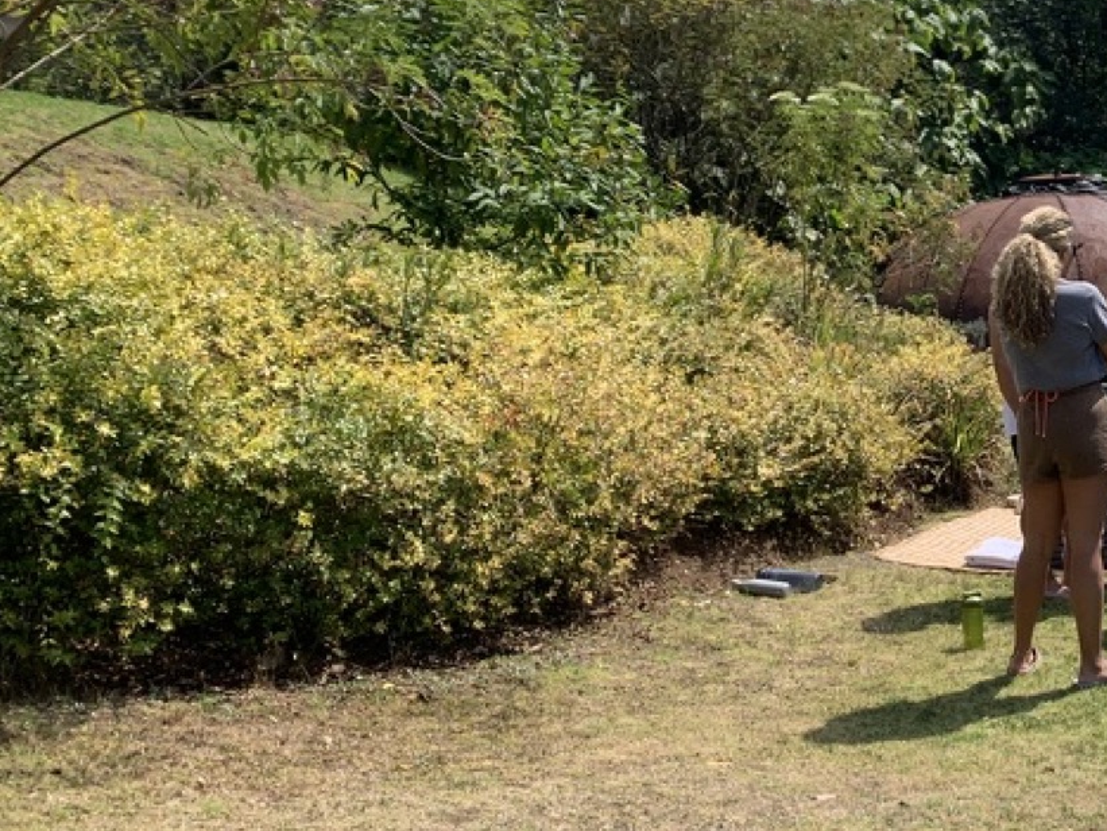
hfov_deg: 30.3
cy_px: 340
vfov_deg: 25.6
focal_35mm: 57
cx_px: 1211
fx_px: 1823
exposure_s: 1/1088
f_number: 1.8
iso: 25
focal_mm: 4.25
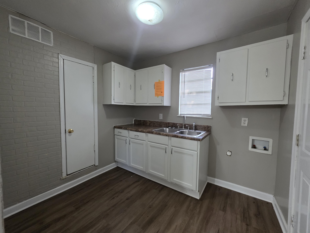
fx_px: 116
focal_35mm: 13
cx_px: 155
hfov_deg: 106.2
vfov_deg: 89.9
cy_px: 116
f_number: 1.9
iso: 500
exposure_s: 1/60
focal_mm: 2.2
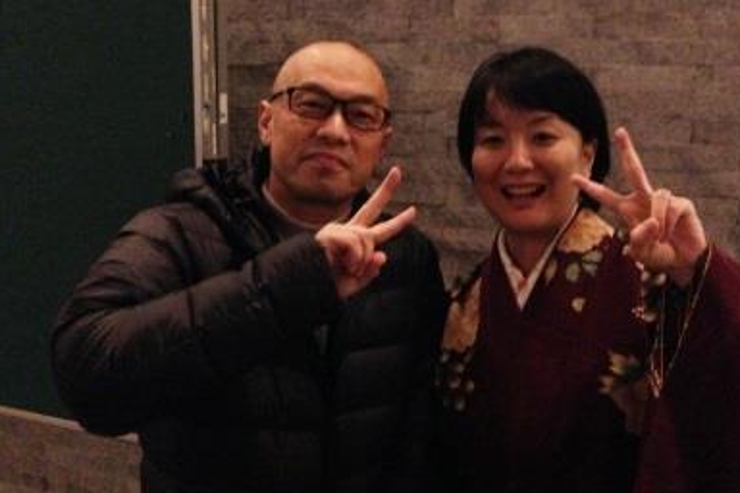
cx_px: 428
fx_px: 822
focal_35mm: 40
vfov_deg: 33.3
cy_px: 200
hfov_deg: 48.3
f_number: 2.4
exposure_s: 1/15
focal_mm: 4.12
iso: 800
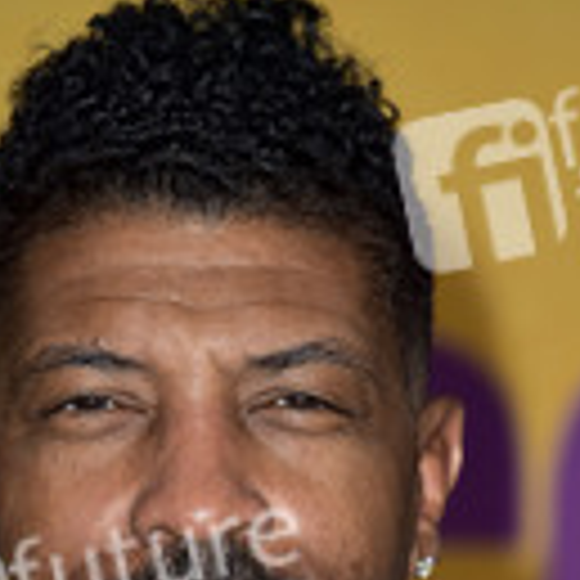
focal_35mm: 474
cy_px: 841
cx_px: 218
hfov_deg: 3.7
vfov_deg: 3.7
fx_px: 8985
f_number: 6.3
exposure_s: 1/250
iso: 320
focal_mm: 180
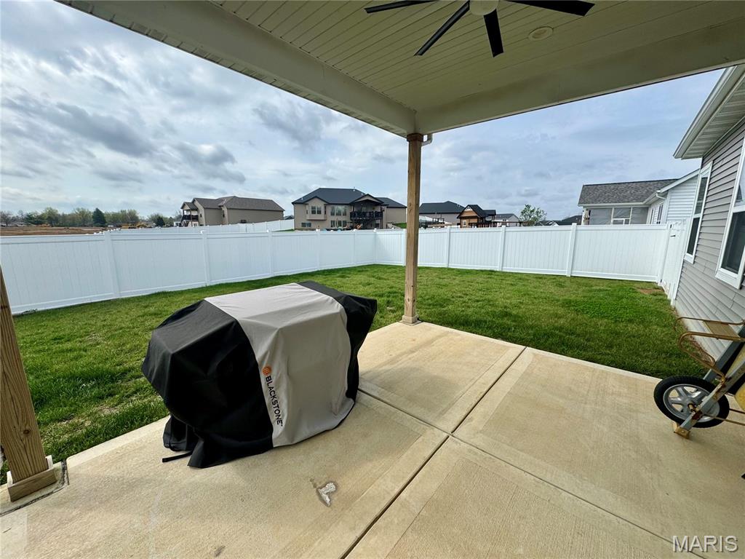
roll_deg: -1.1
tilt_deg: -10.2
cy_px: 280
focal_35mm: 14
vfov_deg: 85.7
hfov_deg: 102.1
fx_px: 301
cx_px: 372
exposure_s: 1/2083
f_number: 2.2
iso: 50
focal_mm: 2.22
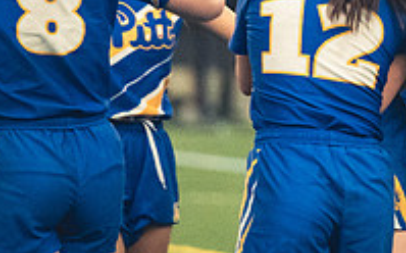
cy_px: 45
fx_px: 9850
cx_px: 530
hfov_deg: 2.4
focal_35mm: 891
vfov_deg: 1.5
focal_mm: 200
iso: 12800
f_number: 2.8
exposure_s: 1/500
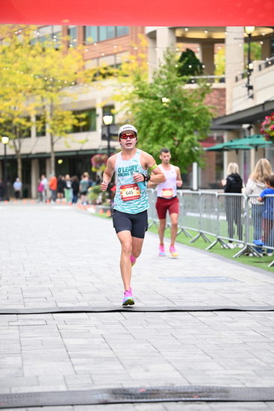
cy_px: 206
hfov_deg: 14.6
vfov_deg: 21.7
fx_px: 1072
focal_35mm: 94
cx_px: 137
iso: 1600
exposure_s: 1/1250
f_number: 2.8
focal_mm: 94
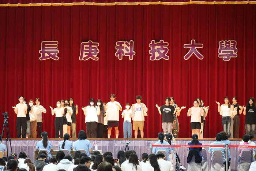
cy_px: 86
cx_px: 128
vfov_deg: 6.9
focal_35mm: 198
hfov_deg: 10.4
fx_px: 1408
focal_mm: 71.52
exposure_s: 1/200
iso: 4000
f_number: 4.5
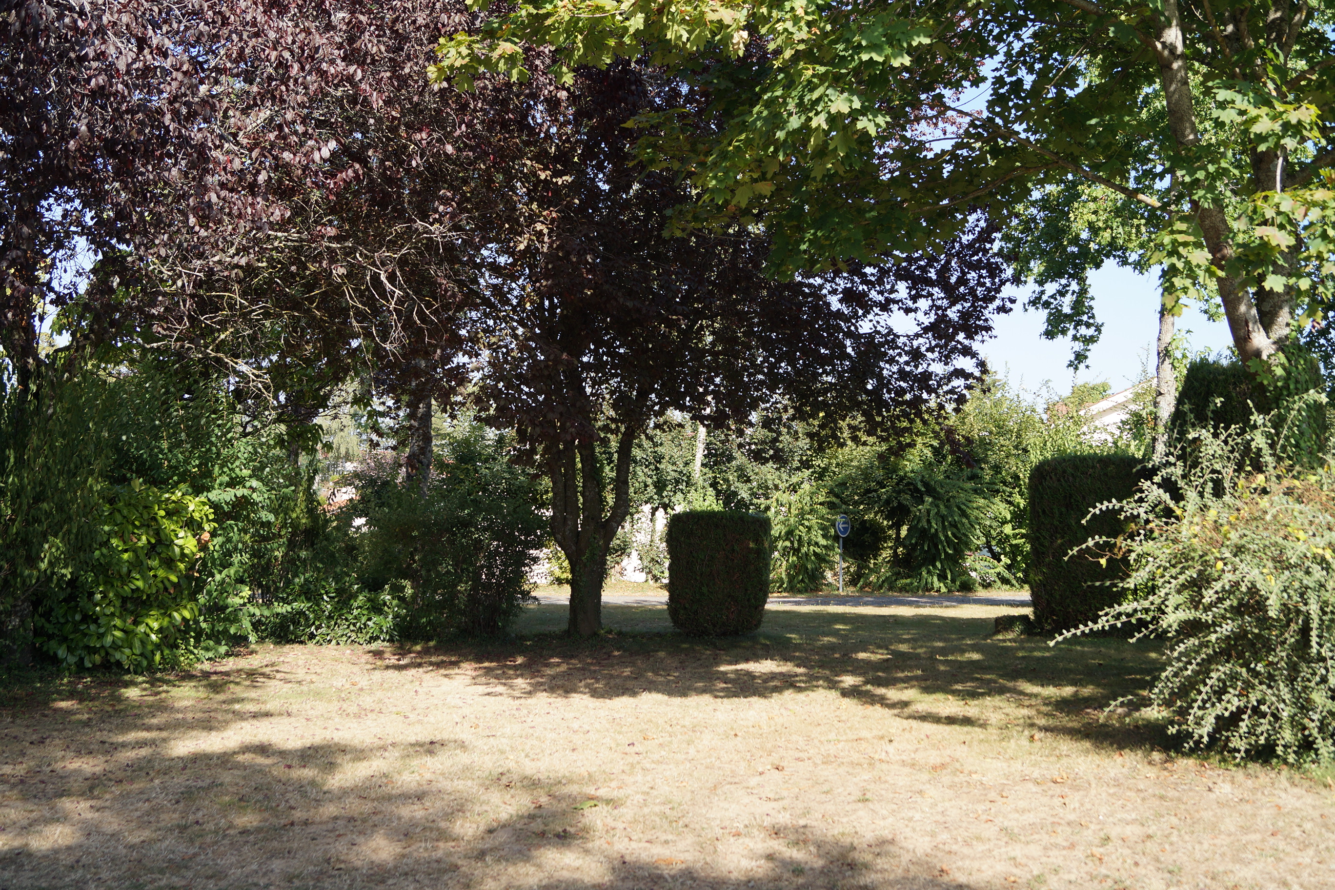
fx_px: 1335
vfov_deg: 36.9
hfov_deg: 53.1
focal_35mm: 36
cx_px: 668
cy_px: 445
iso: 100
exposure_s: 1/250
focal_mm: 24
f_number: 4.5
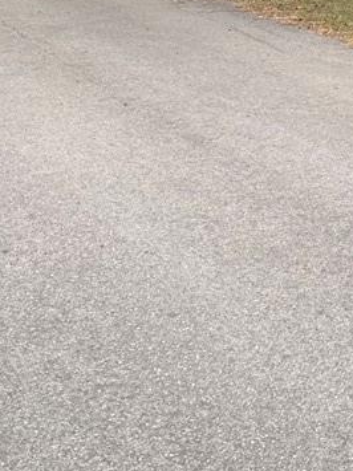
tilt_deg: +0.6
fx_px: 1020
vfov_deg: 23.4
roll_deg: -1.4
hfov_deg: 17.9
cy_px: -115
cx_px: 499
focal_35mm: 75
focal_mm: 4.25
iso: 25
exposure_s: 1/371
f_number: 1.8
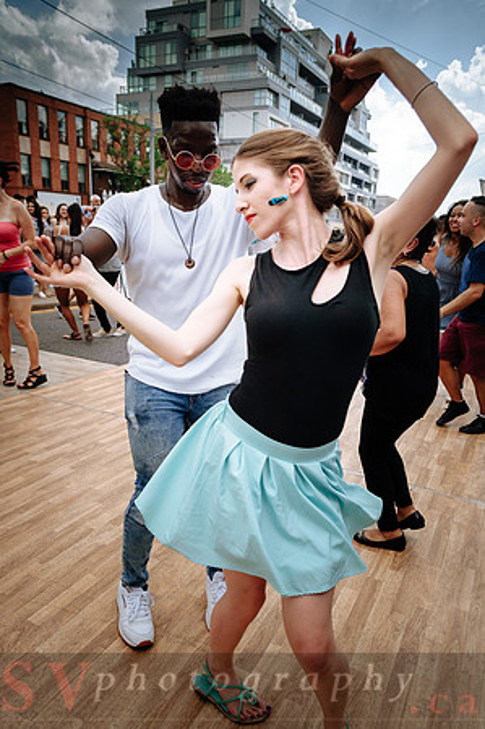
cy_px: 364
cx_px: 242
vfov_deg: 70.5
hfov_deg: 50.3
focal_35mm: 26
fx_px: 516
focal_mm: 17
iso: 100
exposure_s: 1/1250
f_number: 4
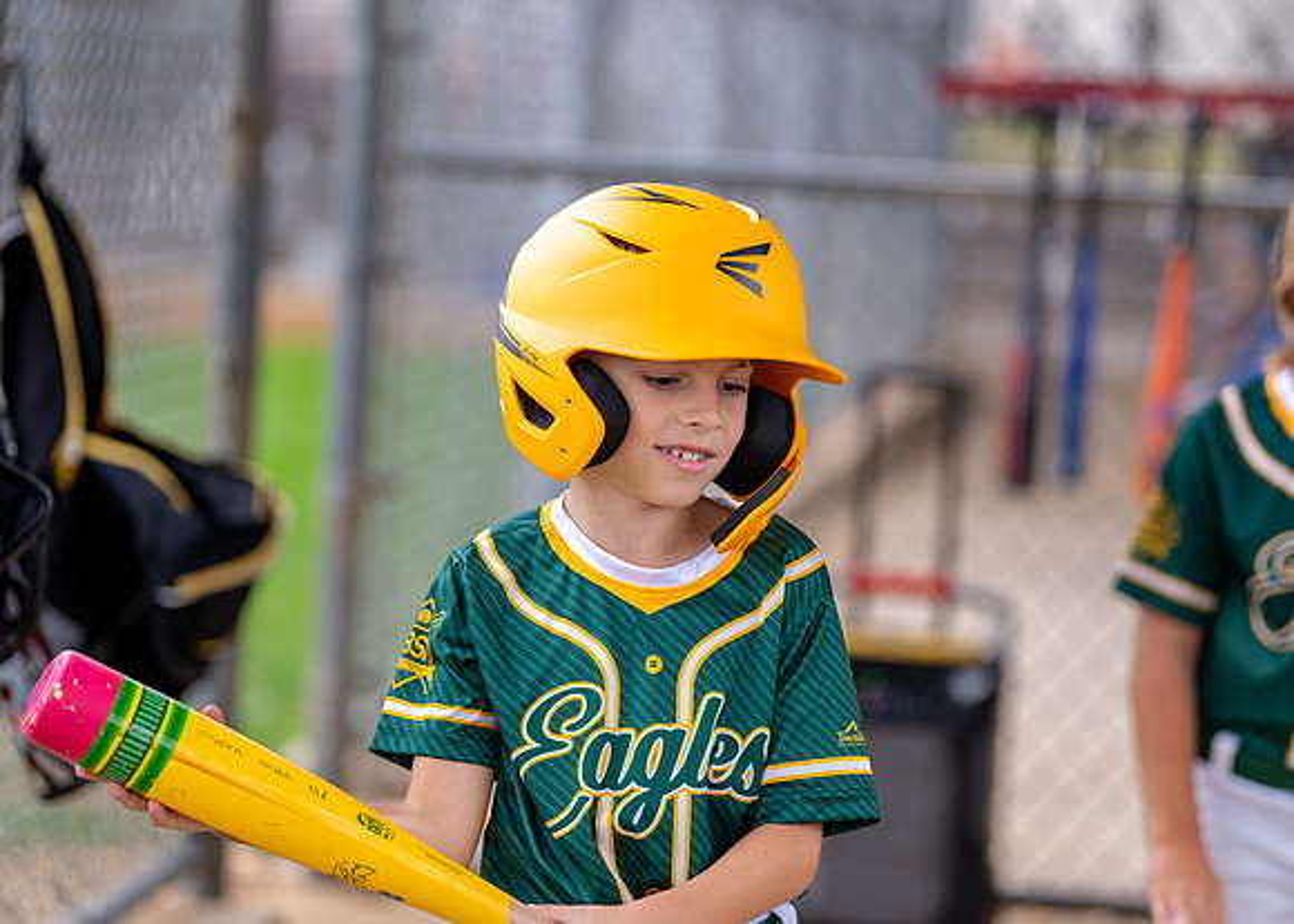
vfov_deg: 10.0
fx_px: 5282
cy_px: 437
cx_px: 668
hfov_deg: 14.0
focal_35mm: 144
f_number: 2.8
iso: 320
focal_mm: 127
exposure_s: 1/1000
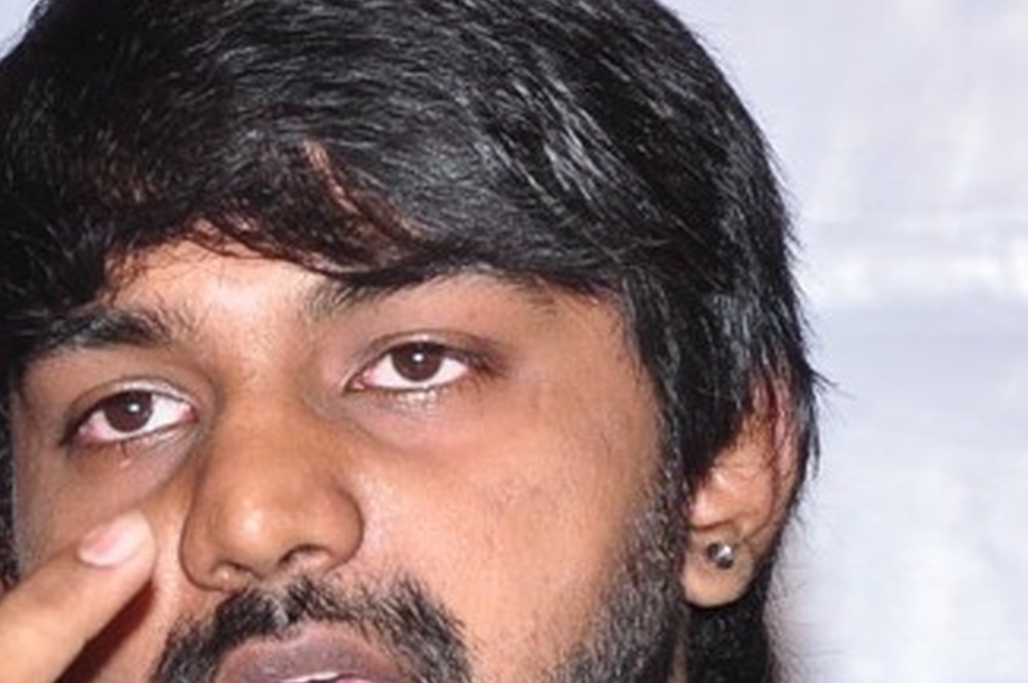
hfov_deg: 3.6
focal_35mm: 581
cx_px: 275
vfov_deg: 2.4
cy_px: 833
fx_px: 16569
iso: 400
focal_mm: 105
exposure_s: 1/125
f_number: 7.1
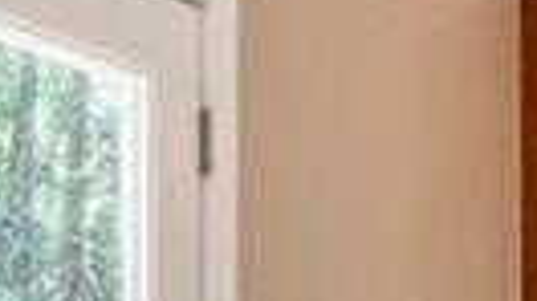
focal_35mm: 130
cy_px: 612
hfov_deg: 15.2
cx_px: 822
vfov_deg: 8.8
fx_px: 1850
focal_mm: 16
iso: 1250
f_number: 9
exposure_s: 1/320
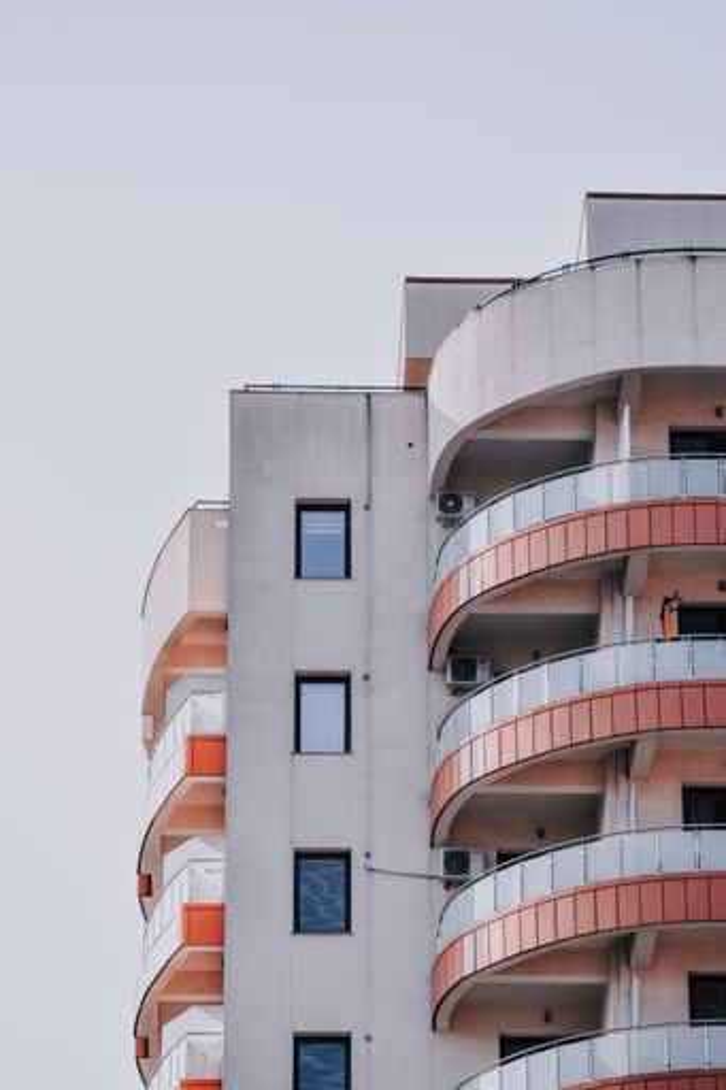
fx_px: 4767
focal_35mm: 158
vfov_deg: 13.0
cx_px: 363
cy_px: 545
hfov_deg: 8.7
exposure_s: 1/1250
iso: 125
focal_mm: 105
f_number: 3.2
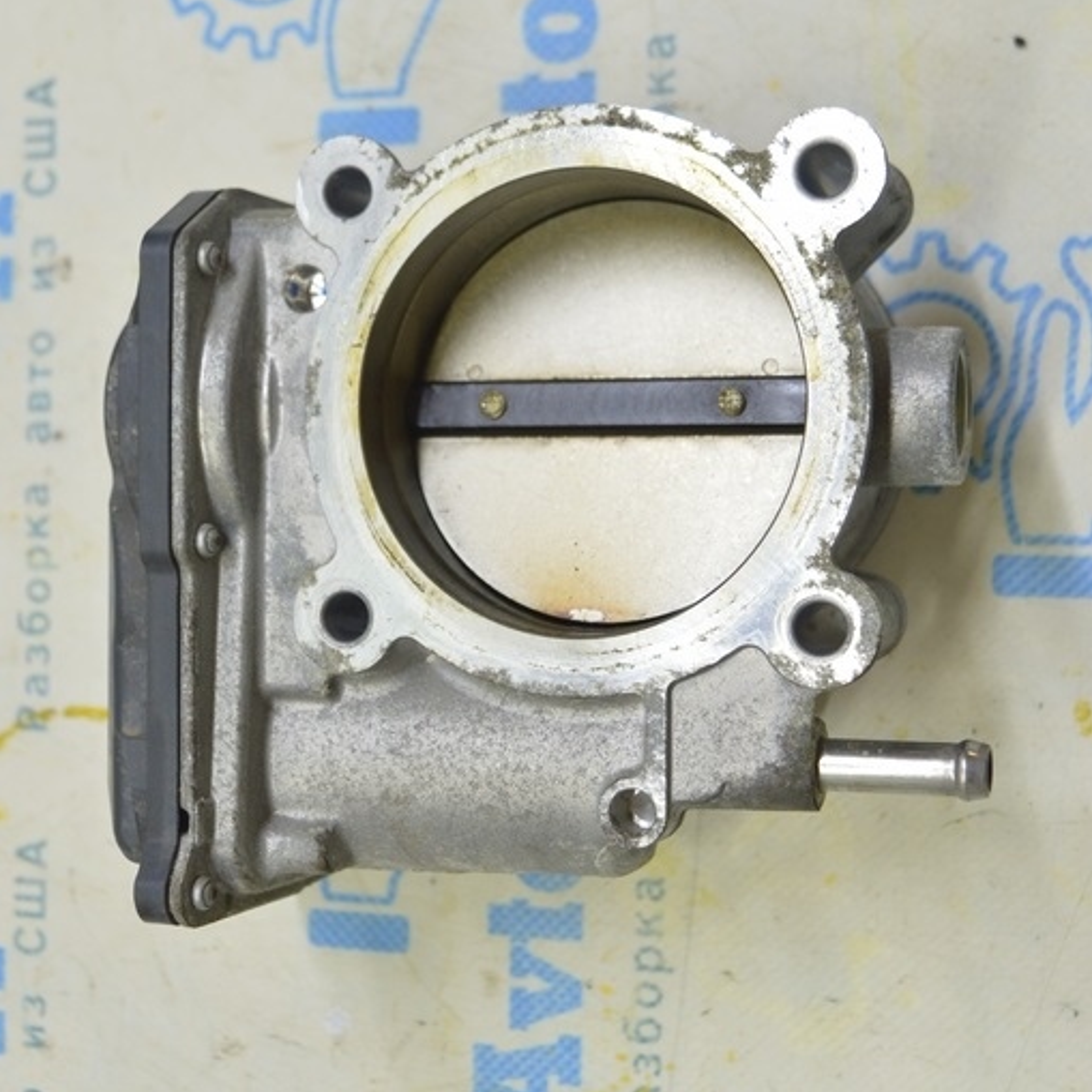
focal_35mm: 60
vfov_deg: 28.8
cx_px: 546
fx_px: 2129
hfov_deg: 28.8
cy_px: 579
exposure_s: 1/25
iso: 400
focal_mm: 31
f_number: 5.6
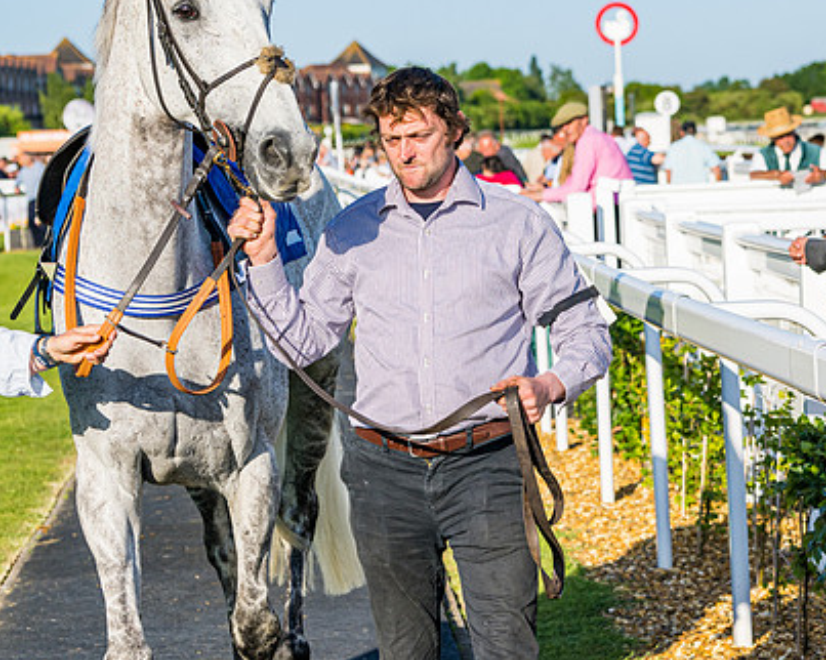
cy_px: 327
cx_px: 559
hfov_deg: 14.7
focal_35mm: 131
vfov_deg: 11.8
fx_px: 3201
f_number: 5
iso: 200
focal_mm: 70
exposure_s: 1/1250
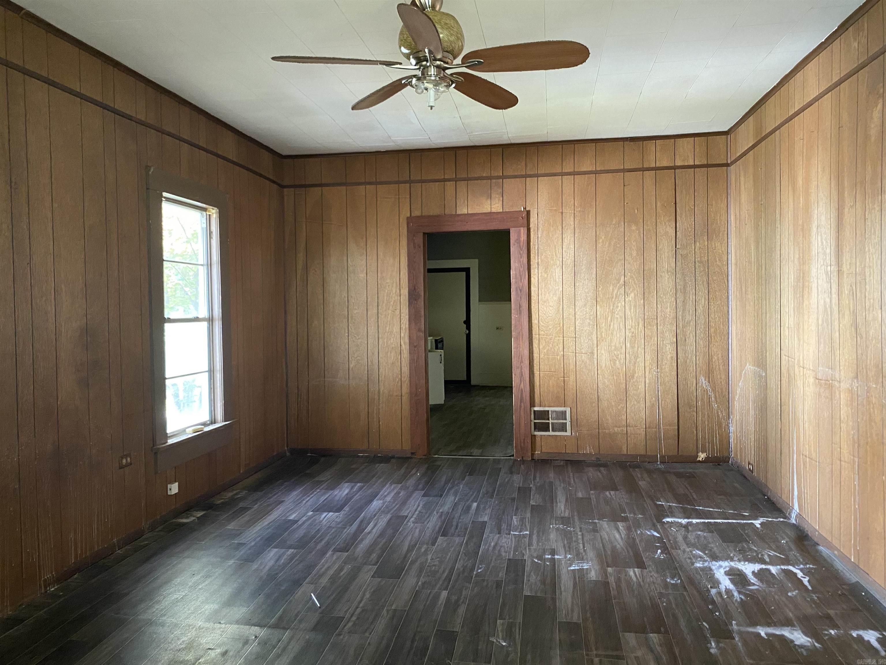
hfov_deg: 67.3
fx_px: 665
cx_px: 443
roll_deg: +0.6
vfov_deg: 53.1
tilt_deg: -2.9
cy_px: 332
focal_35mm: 26
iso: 500
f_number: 1.8
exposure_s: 1/46
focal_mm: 4.25
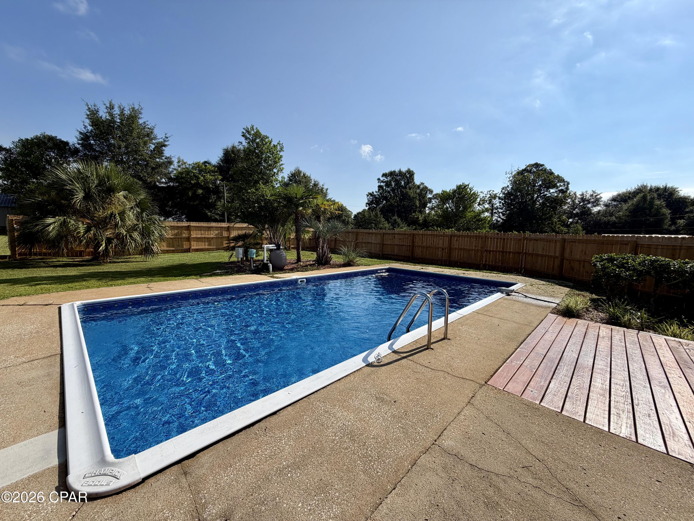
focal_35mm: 14
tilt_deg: -5.6
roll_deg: -2.5
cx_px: 347
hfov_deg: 102.1
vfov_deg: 85.7
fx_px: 281
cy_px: 260
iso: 20
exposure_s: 1/1399
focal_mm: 2.22
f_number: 2.2
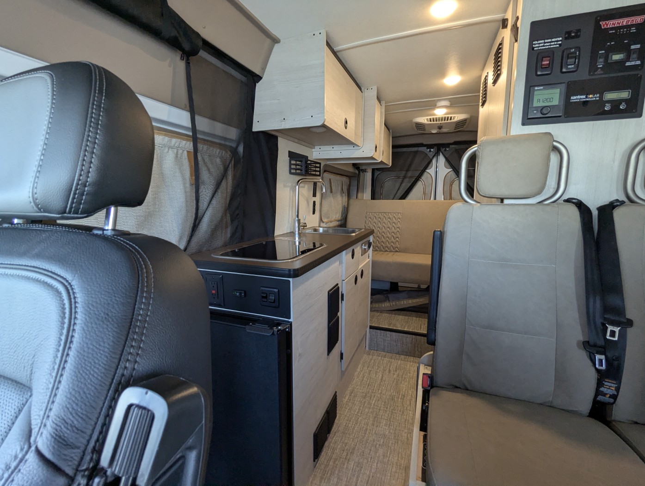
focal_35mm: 16
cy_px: 243
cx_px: 322
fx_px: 299
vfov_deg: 78.2
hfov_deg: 94.4
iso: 239
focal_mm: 2.35
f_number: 2.2
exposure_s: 1/68.4
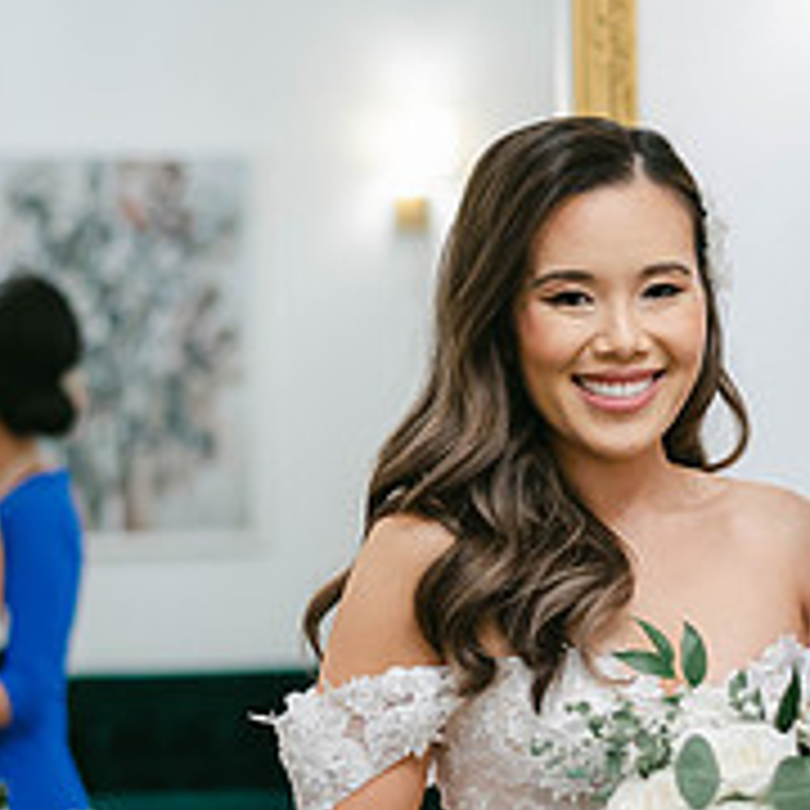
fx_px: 3733
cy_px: 572
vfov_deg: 12.4
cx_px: 423
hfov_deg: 12.4
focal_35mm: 141
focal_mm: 50
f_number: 2
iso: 560
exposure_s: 1/125
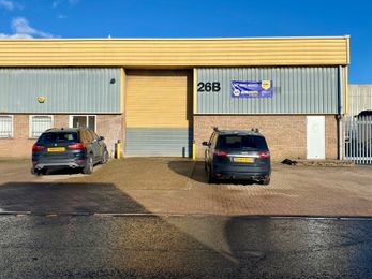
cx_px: 196
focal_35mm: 30
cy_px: 128
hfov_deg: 59.9
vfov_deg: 46.7
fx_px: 322
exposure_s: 1/3846
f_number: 1.8
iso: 32
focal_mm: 4.25
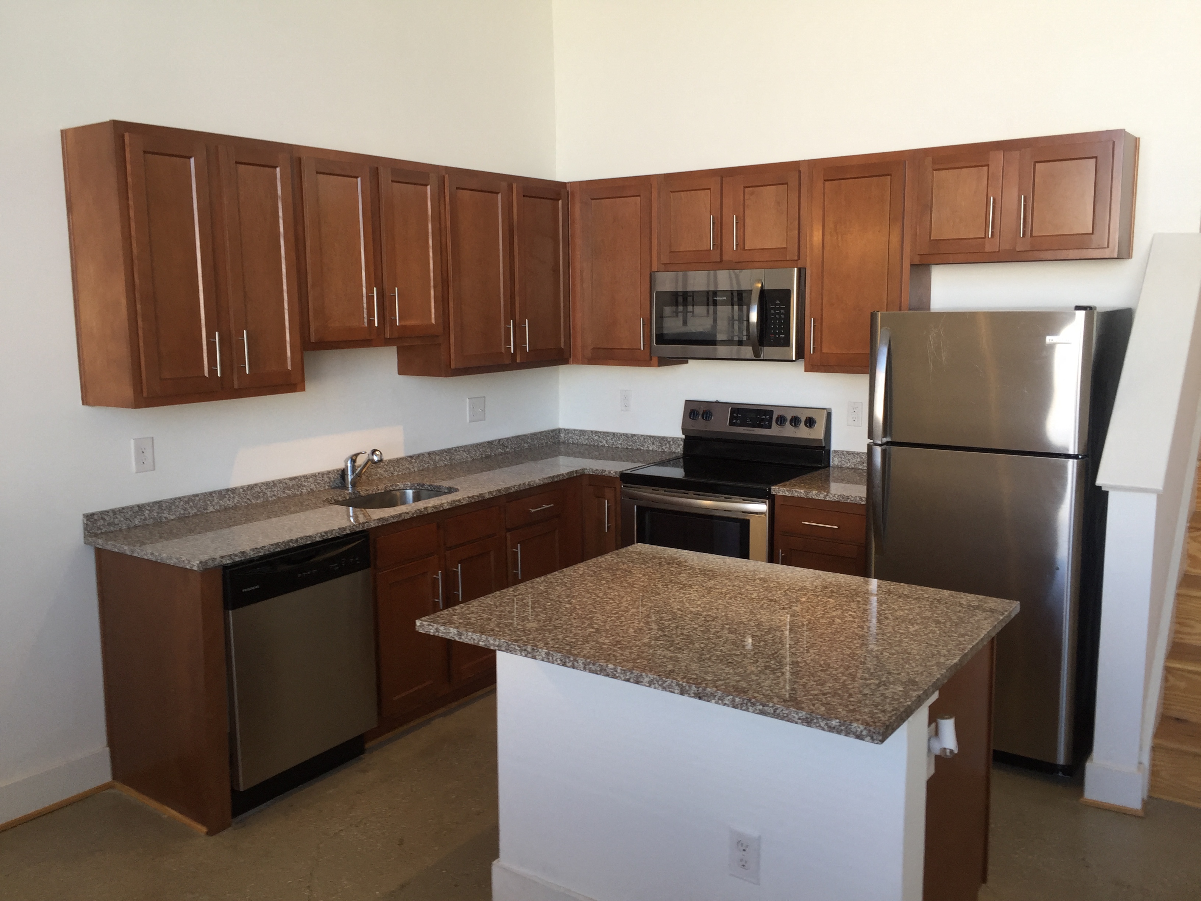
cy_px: 450
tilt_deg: -9.9
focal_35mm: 29
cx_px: 600
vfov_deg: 48.2
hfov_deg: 61.7
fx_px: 1006
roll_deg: -0.2
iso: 32
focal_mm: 4.15
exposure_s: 1/60
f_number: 2.2
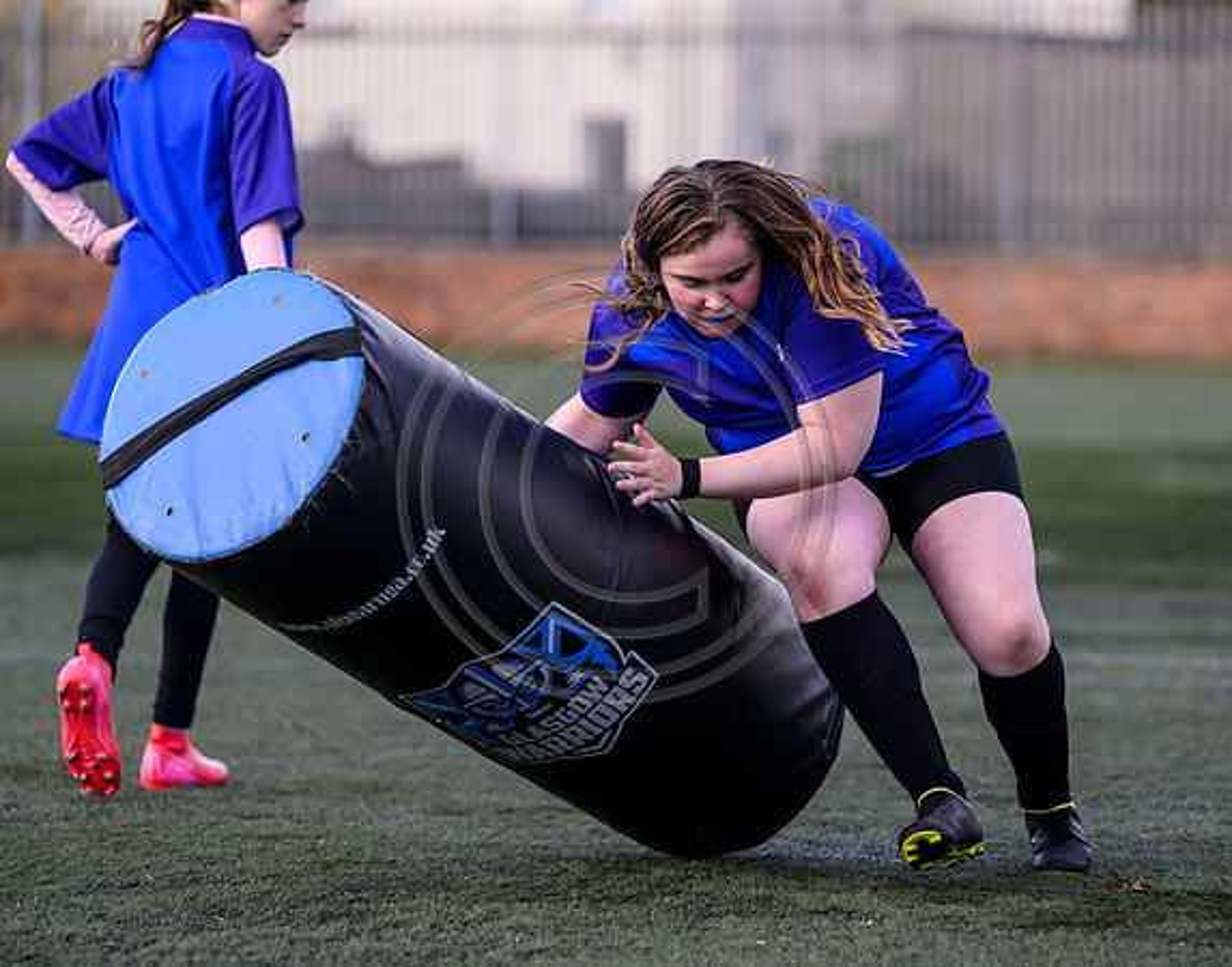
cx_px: 756
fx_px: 6508
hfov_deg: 10.8
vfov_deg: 8.5
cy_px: 504
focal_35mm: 180
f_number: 3.2
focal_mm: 155
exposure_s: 1/1600
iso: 500
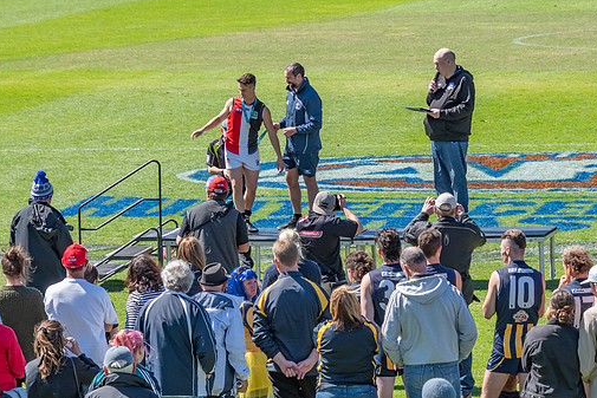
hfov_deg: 7.5
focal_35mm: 276
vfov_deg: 5.0
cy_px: 160
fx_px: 4578
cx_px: 304
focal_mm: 145
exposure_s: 1/1250
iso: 800
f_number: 8
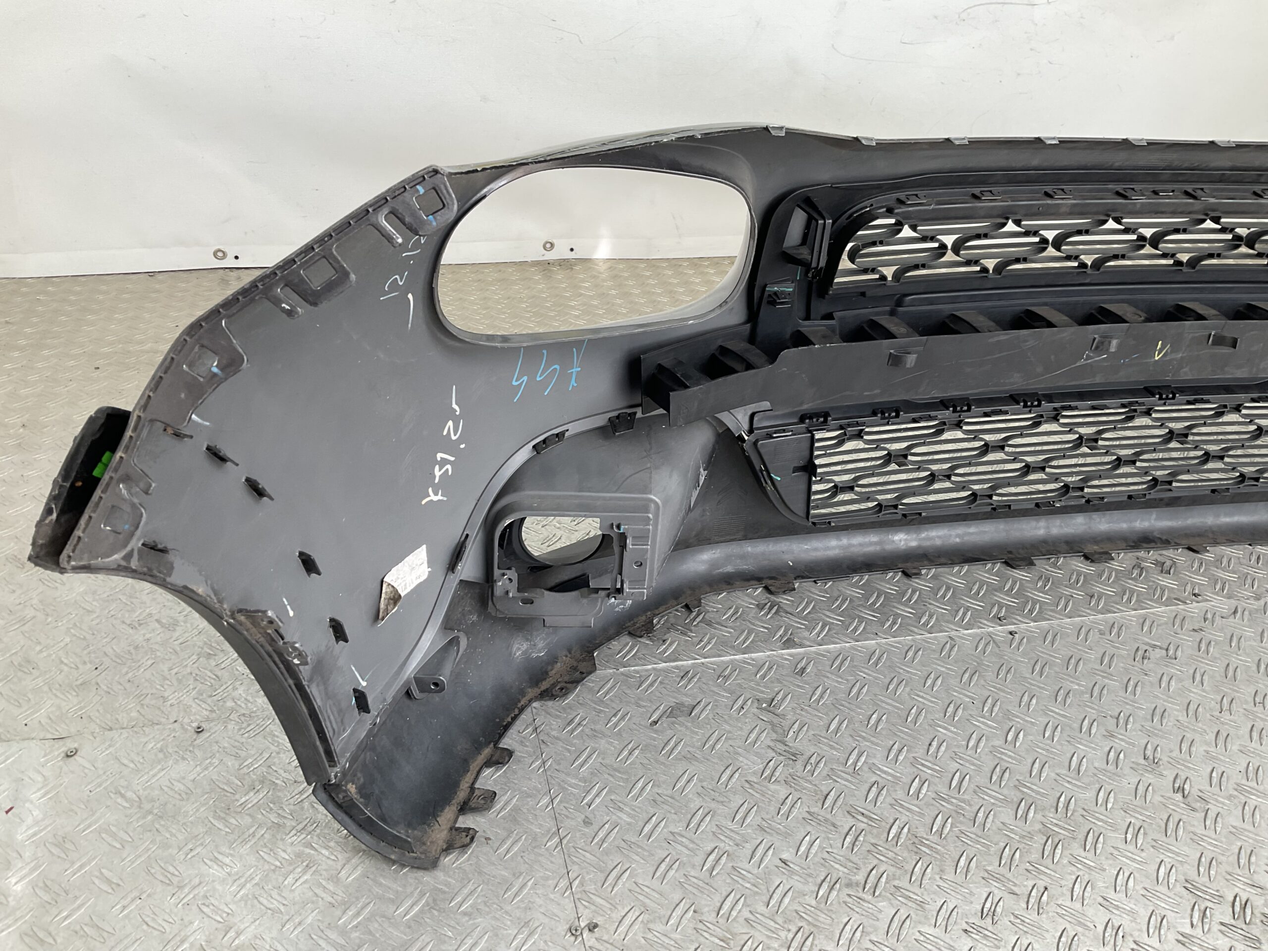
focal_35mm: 29
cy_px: 476
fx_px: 1062
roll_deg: -7.7
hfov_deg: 61.7
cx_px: 634
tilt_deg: -31.1
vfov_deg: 48.2
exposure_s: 1/120
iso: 20
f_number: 1.8
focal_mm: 3
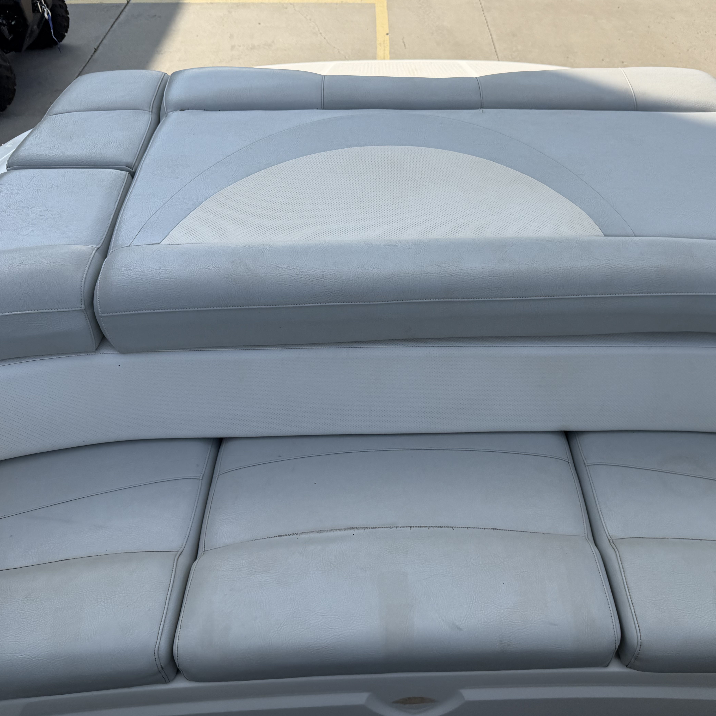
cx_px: 421
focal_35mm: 29
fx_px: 679
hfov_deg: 55.3
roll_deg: +3.6
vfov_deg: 55.6
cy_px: 351
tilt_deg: -42.7
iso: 80
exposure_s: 1/3584
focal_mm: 6.76
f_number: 1.78
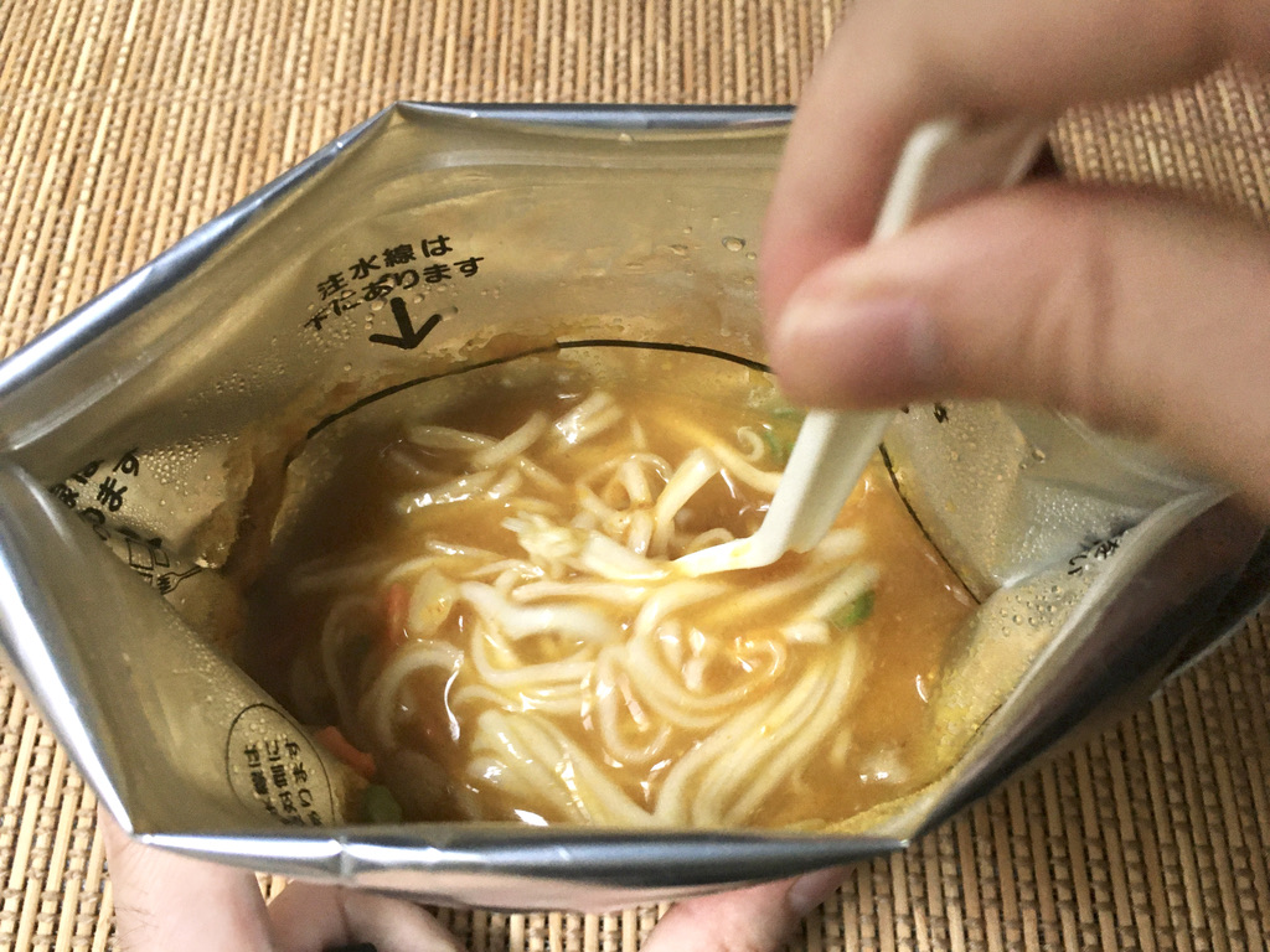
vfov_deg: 48.2
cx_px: 635
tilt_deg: -65.6
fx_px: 1064
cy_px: 476
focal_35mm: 29
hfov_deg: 61.7
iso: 125
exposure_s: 1/30
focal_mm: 4.15
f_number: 2.2
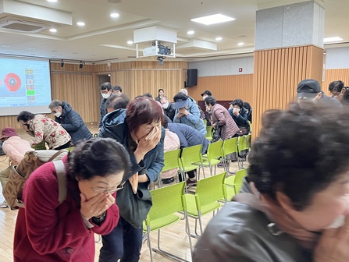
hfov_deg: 56.5
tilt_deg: -6.8
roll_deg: +0.4
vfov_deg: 44.2
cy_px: 134
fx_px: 323
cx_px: 144
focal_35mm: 32
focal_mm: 5.1
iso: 200
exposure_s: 1/60
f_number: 1.6
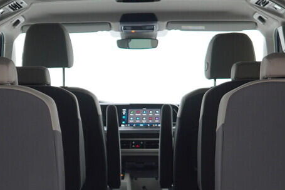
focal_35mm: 114
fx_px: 902
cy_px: 216
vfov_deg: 11.8
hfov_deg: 17.9
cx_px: 111
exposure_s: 1/40
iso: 200
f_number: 2.8
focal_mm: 24
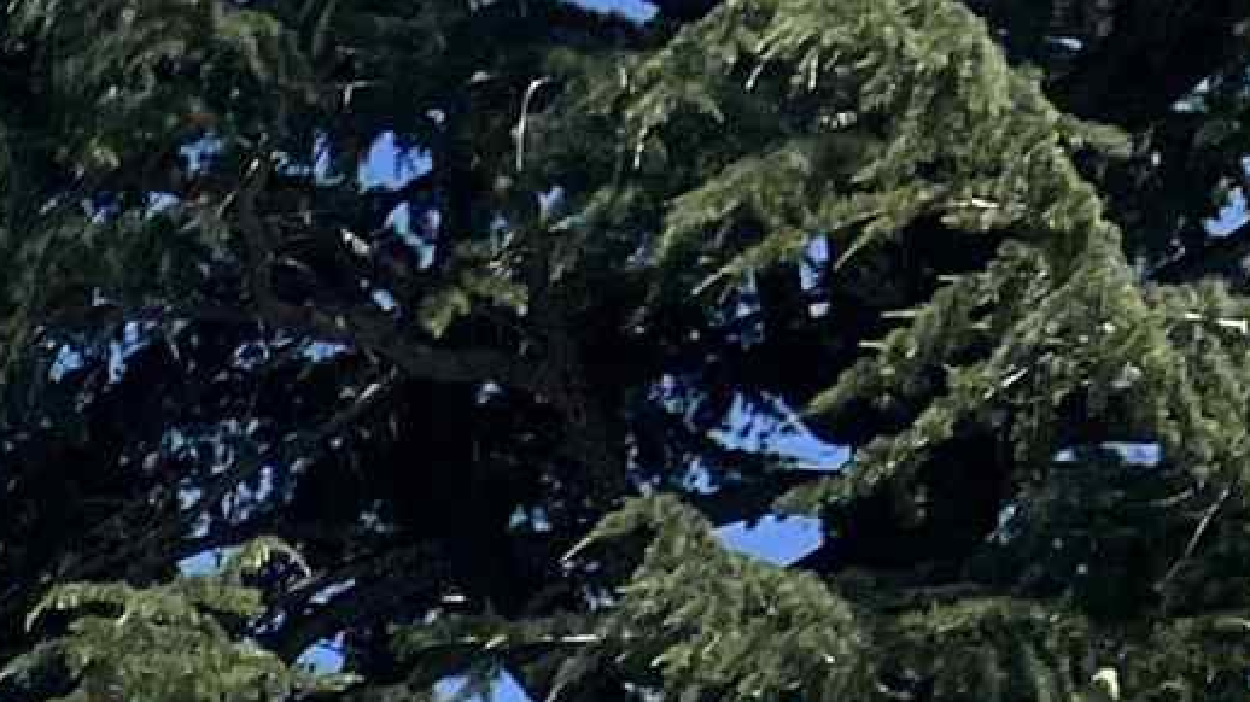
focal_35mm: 168
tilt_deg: +2.3
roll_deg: +0.2
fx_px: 5567
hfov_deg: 10.6
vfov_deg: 6.3
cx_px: -1923
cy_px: 2506
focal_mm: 5.7
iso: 50
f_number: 1.5
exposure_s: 1/5076
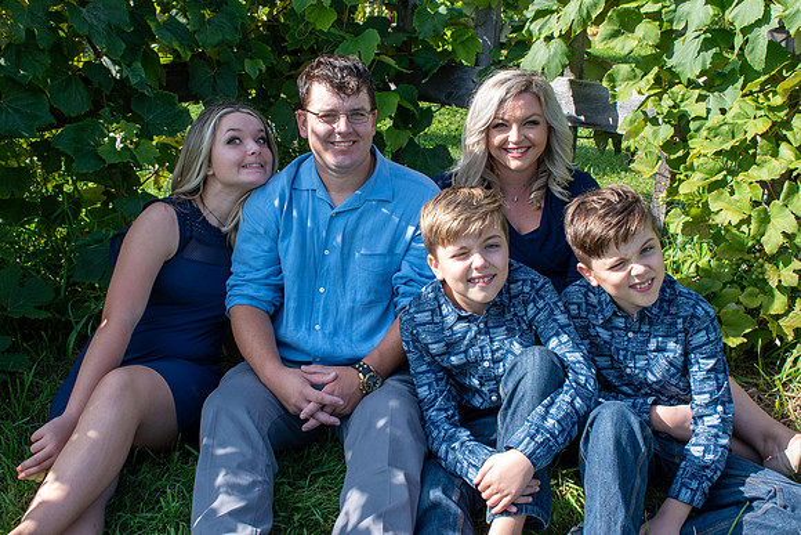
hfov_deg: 41.1
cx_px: 400
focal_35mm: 48
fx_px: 1068
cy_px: 268
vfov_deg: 28.1
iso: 220
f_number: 8
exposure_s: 1/250
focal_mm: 32
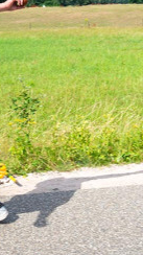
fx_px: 547
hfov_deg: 14.5
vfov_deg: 26.2
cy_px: 103
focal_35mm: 81
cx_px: -23
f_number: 8
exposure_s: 1/250
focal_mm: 42
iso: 110
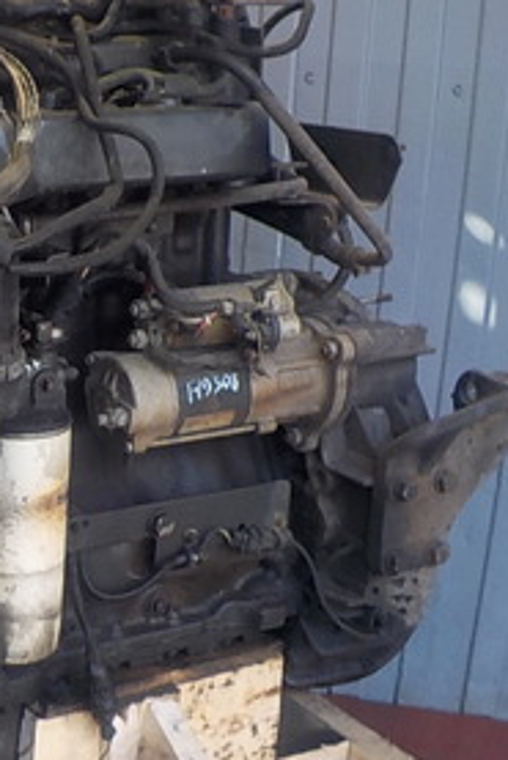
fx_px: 1522
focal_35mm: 72
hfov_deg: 17.7
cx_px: -165
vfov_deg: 28.0
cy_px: 348
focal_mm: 4.1
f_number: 3.3
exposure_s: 1/40
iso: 125
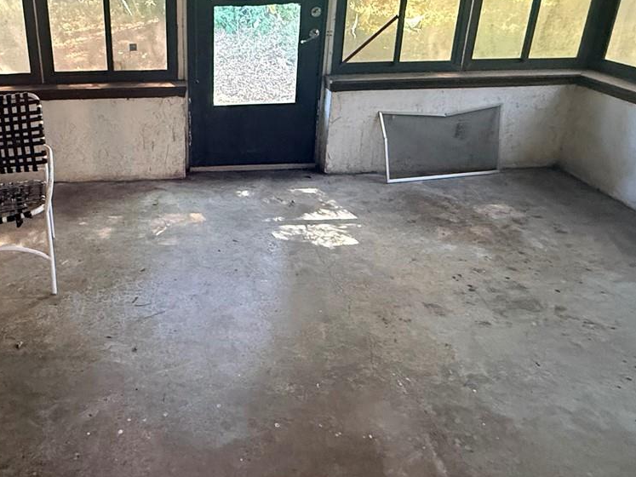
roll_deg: +1.1
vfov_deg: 46.2
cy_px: 165
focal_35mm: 30
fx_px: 551
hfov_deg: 57.7
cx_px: 179
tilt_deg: -20.8
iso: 800
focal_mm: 2.22
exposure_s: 1/60
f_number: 2.2
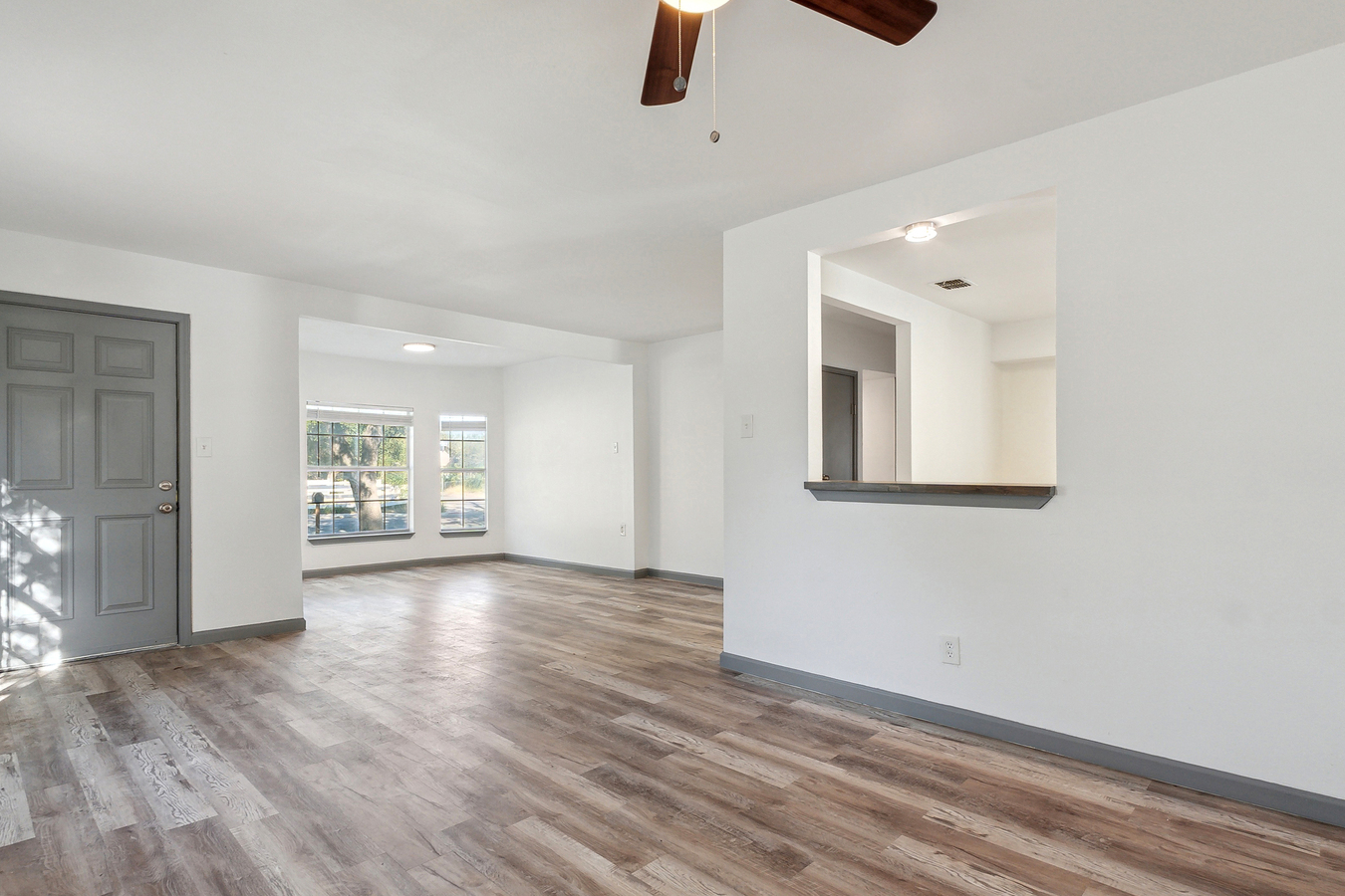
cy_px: 491
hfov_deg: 90.0
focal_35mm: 18
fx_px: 672
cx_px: 675
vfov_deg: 67.2
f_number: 8
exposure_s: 1/15
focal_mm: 10
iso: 400
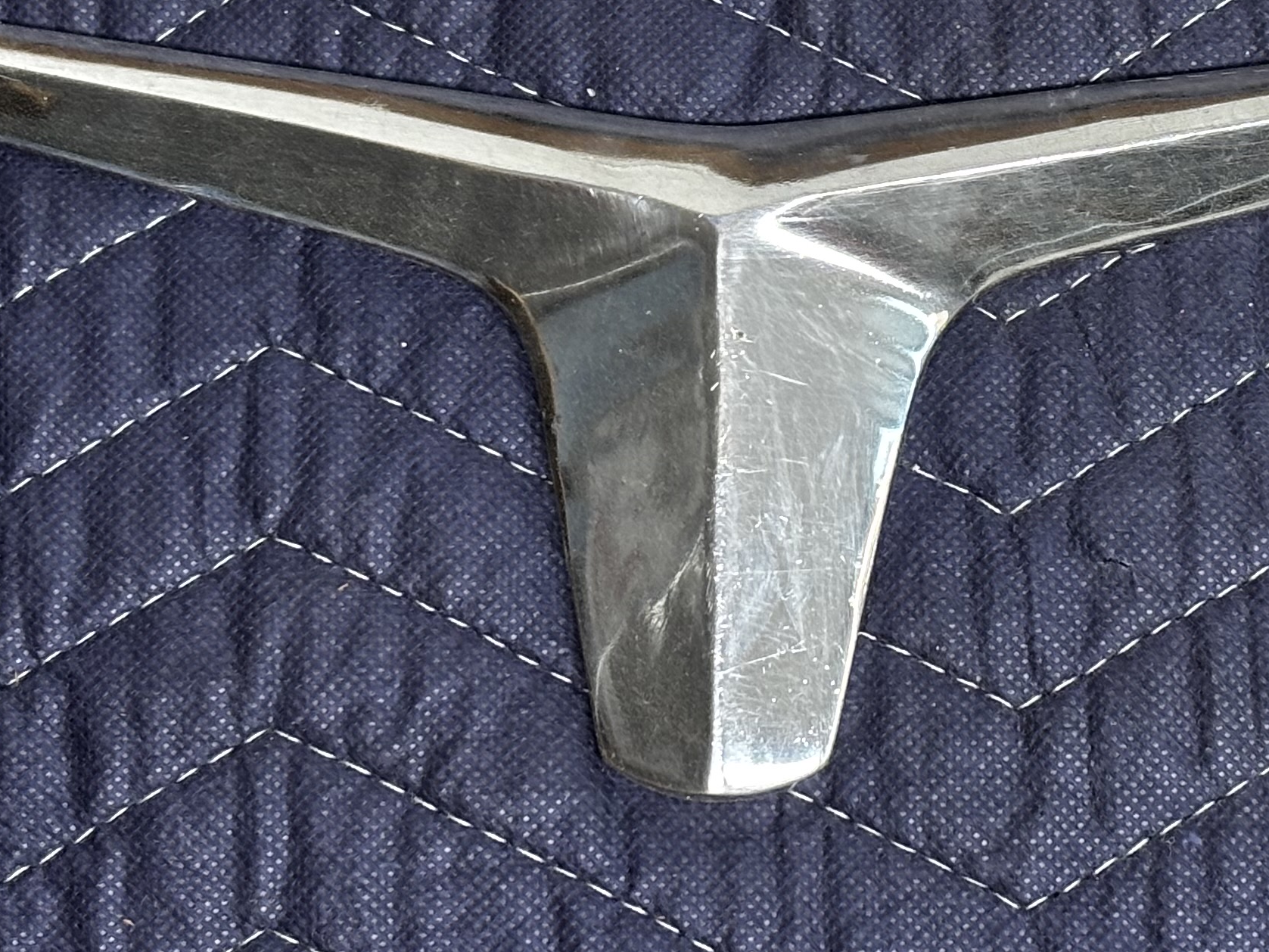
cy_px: 48
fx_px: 4583
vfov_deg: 11.8
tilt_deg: -75.4
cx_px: 838
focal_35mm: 125
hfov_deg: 15.7
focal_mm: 5.96
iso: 125
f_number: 1.6
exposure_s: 1/60
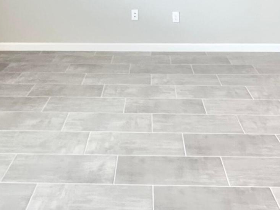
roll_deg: +0.6
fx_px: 445
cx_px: 131
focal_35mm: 55
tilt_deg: -3.1
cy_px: -42
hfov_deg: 34.9
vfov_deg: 24.1
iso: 125
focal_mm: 2.22
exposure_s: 1/120
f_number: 2.2
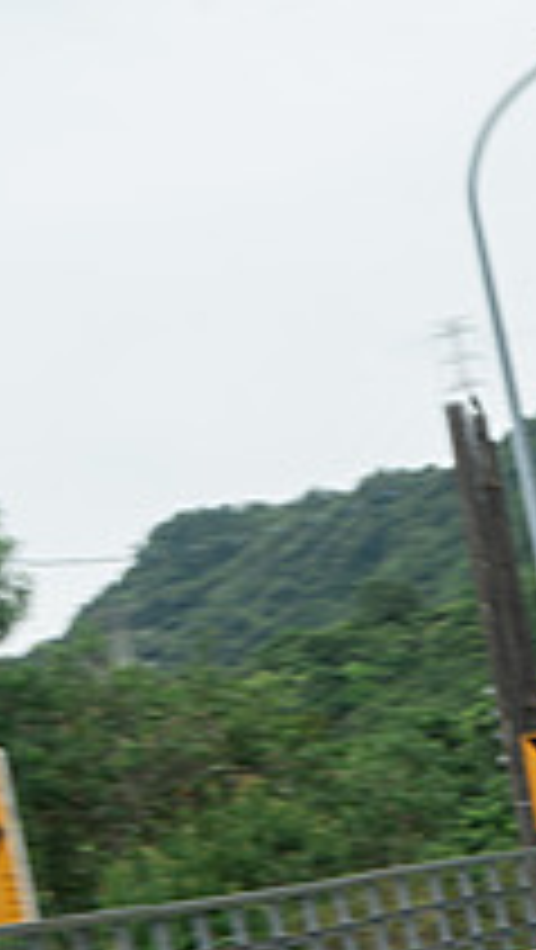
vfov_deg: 9.6
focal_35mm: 225
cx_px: 1531
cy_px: 763
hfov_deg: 5.2
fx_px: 5674
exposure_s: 1/30
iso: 100
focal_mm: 58
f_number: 5.6
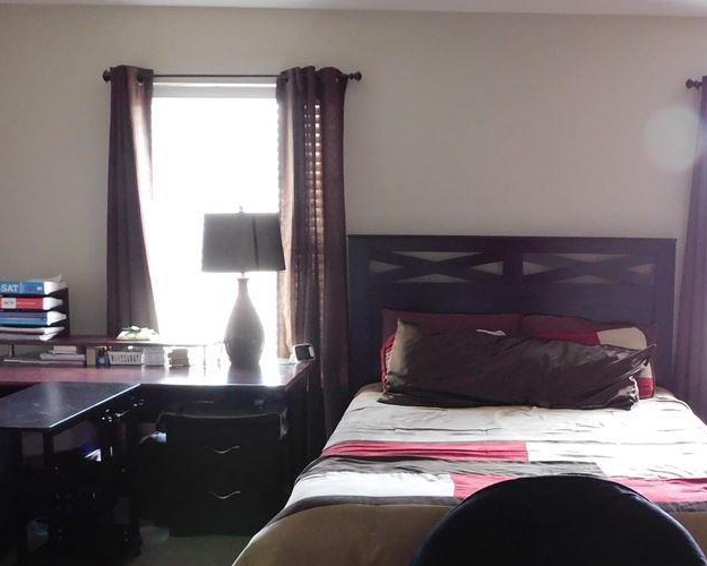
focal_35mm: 46
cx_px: 512
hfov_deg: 39.5
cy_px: 346
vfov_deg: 32.6
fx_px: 963
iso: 400
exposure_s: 1/10
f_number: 3
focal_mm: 4
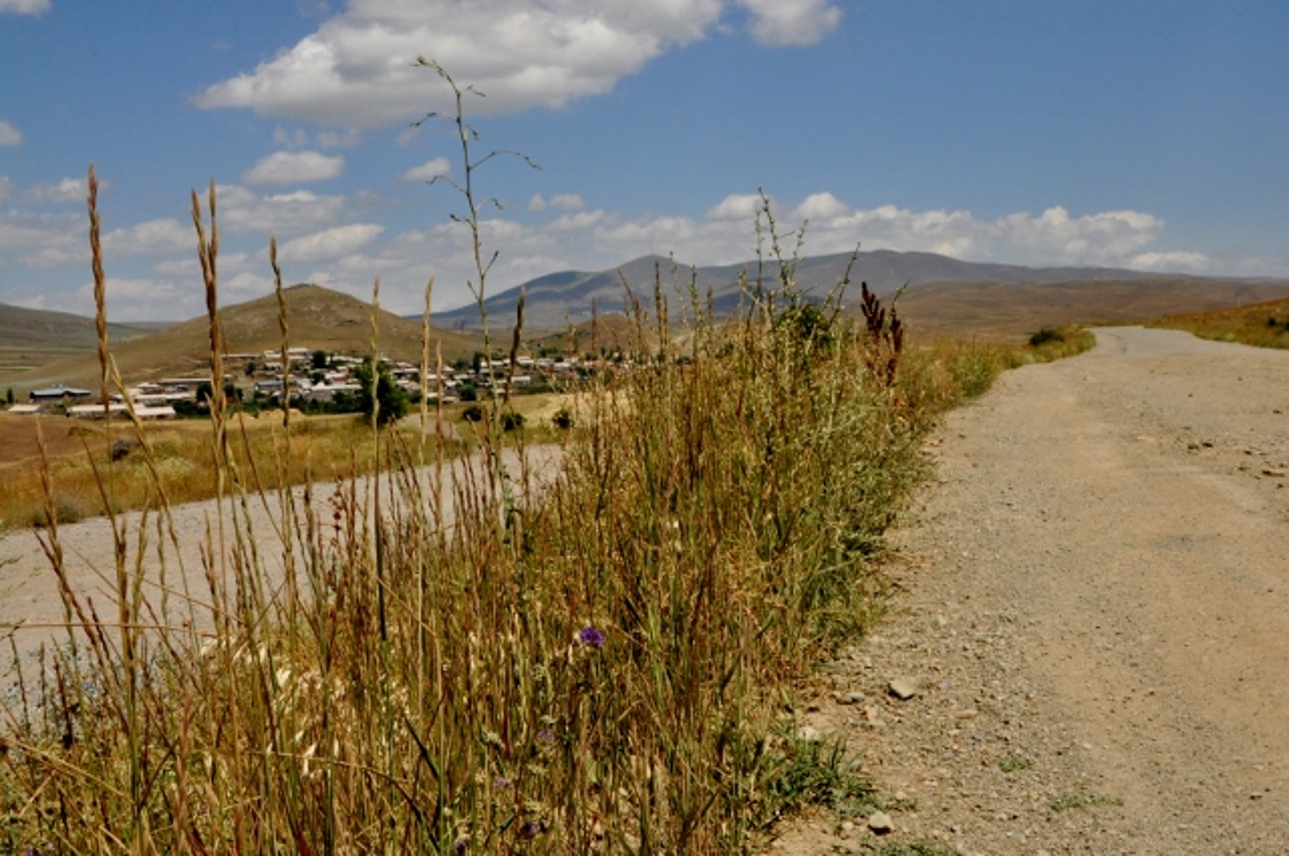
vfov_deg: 28.0
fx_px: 1716
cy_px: 428
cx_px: 644
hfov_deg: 41.2
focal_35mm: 48
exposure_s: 1/400
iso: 1000
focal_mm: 32
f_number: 25
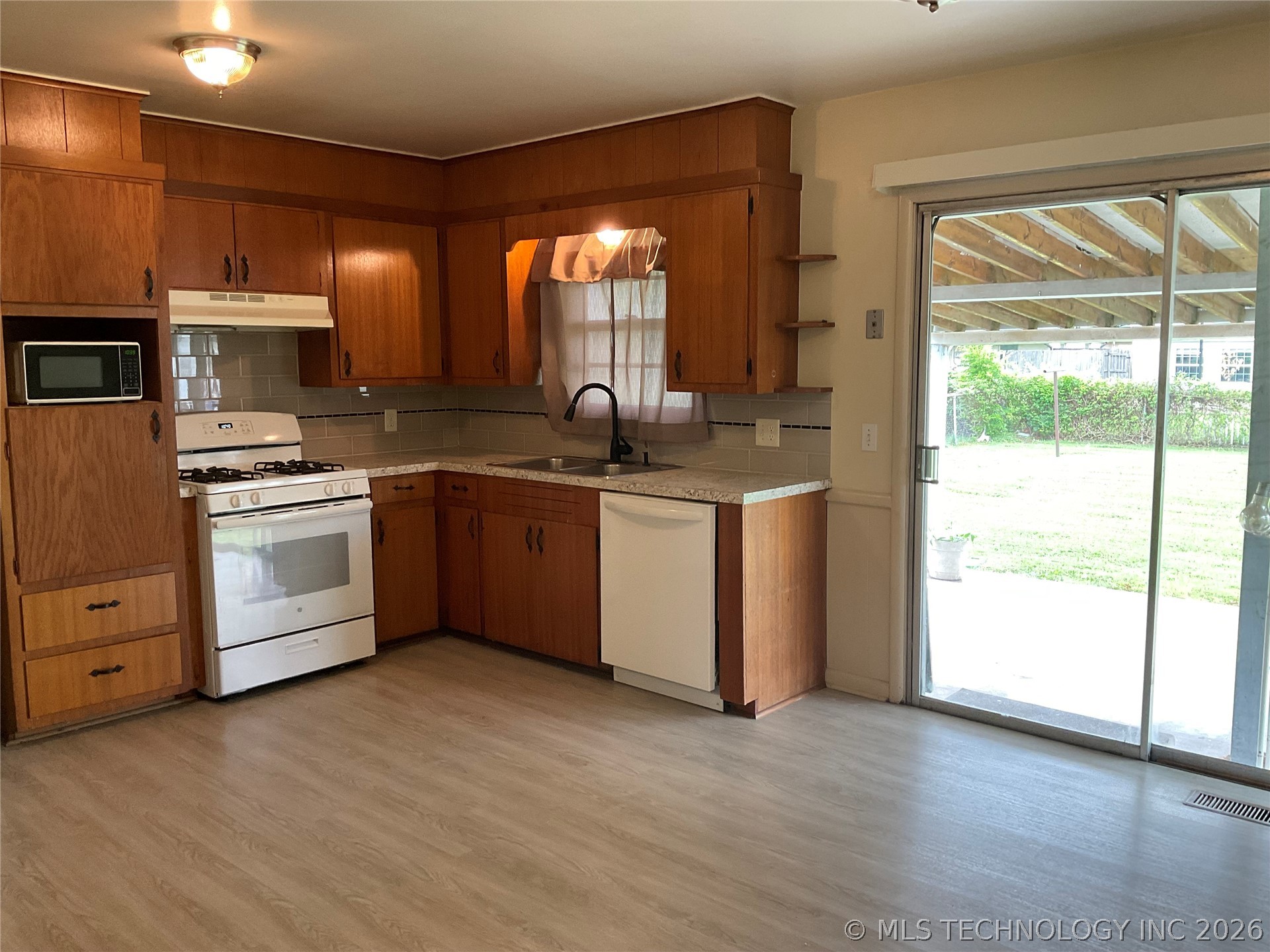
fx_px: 1064
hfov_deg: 61.7
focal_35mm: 29
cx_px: 635
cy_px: 476
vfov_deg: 48.2
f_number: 1.8
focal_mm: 3
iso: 80
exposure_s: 1/60
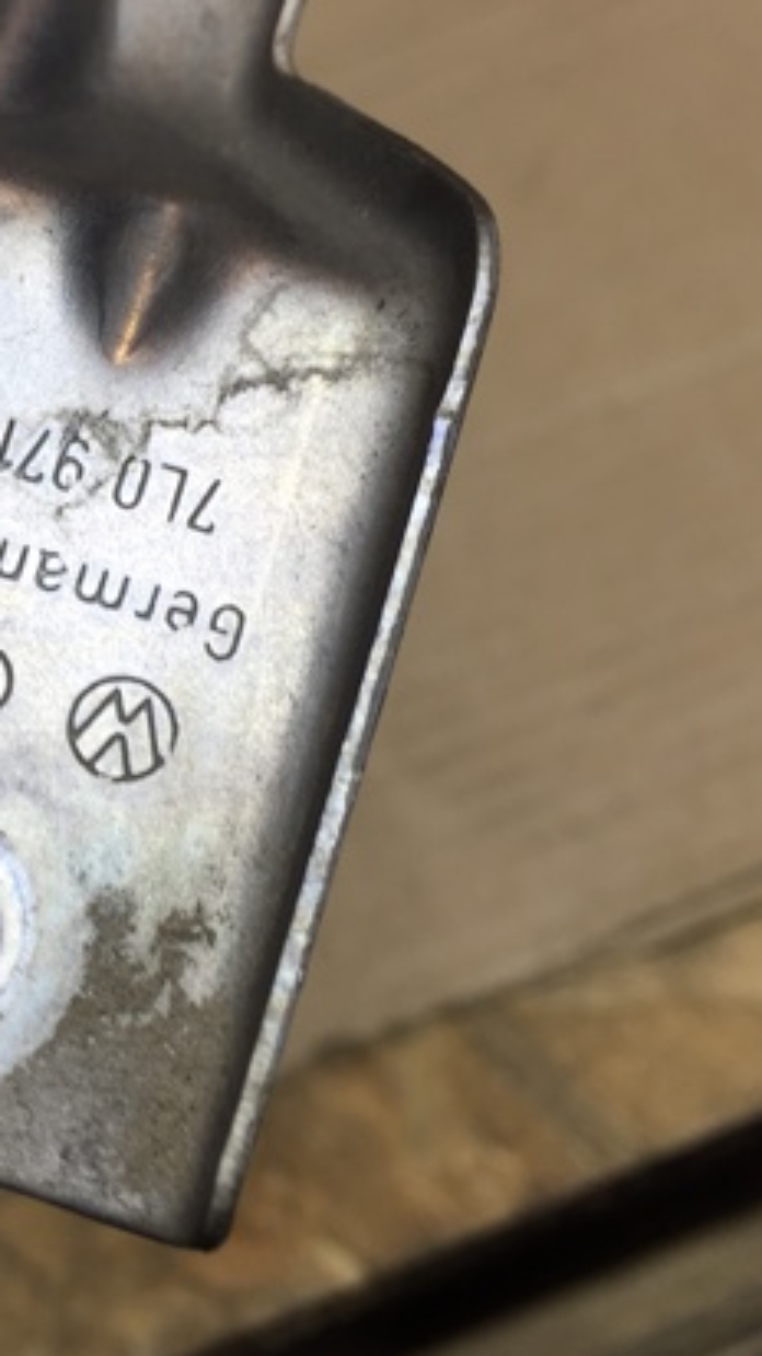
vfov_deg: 42.1
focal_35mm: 49
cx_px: -39
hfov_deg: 23.2
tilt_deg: -53.6
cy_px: 667
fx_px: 1762
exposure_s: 1/50
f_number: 2.2
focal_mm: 4.15
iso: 32
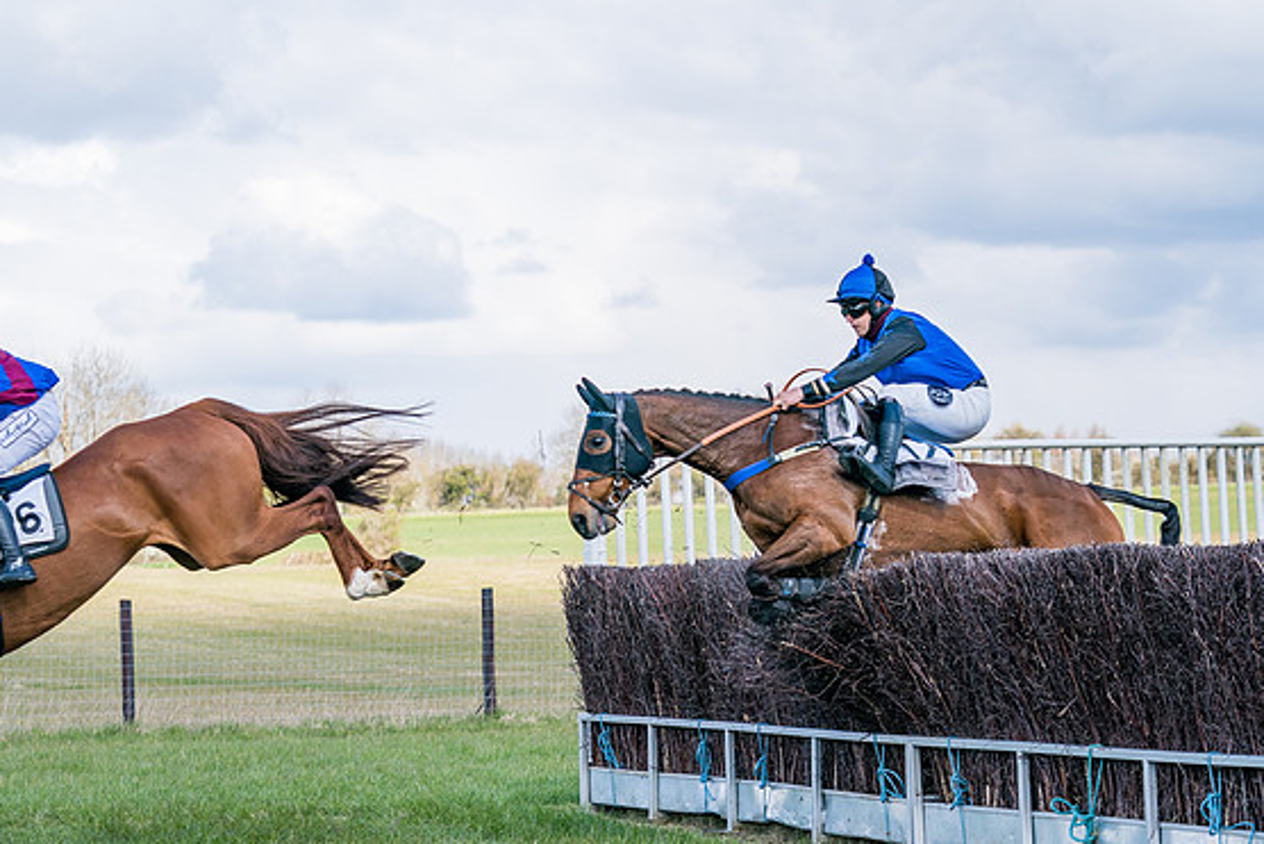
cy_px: 475
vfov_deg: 12.7
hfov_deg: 18.9
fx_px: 3793
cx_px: 652
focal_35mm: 108
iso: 200
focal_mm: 76
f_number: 4
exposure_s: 1/1600
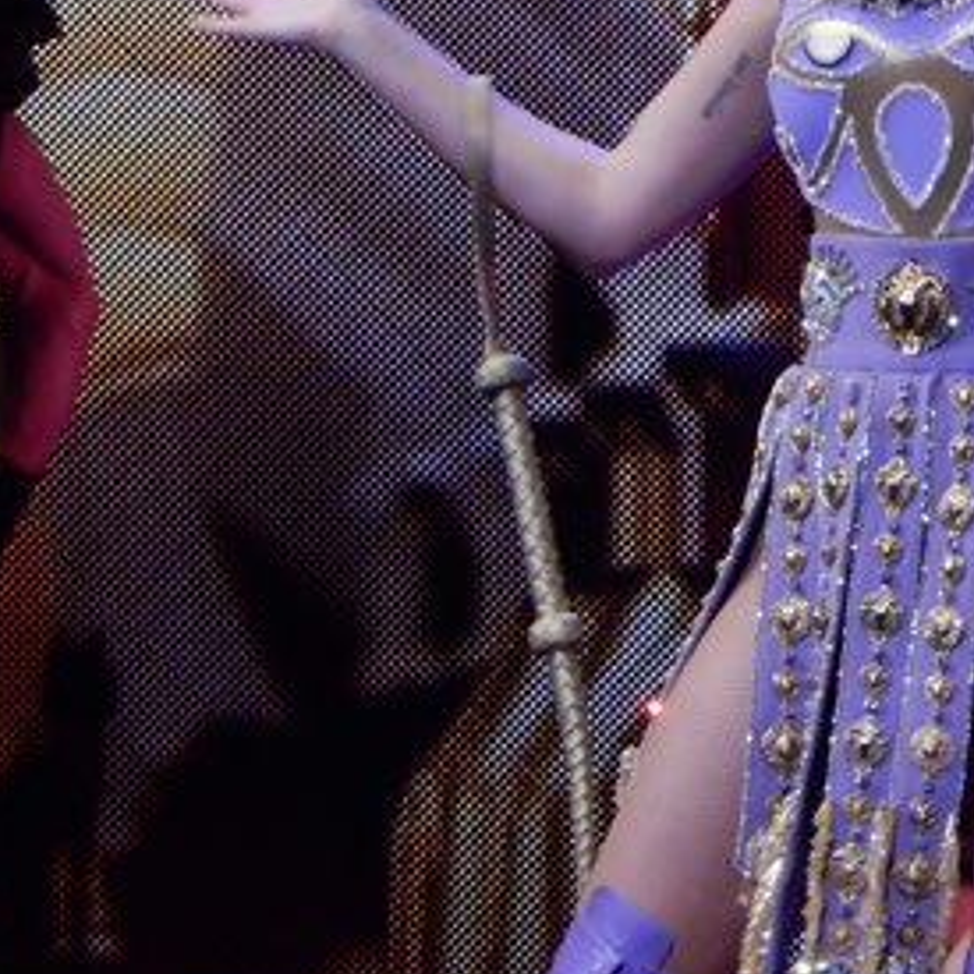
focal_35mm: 855
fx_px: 27218
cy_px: 156
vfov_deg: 2.0
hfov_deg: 2.0
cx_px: 1148
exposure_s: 1/125
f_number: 6
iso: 360
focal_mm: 59.5
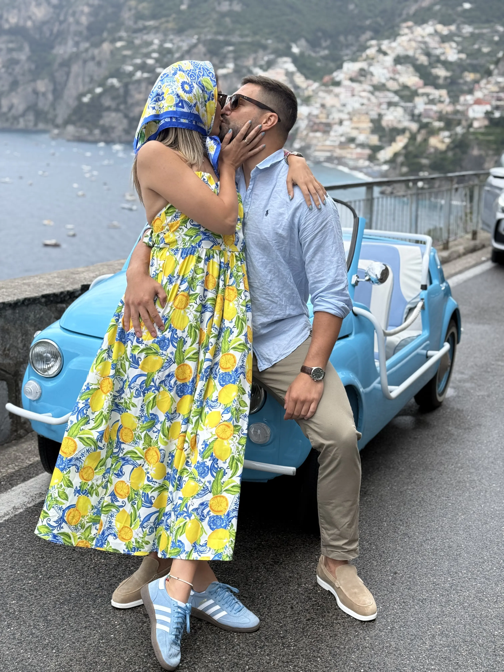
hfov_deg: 30.3
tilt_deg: -13.4
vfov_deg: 39.7
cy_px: 336
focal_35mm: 48
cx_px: 252
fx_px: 932
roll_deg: -1.7
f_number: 1.78
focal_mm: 6.76
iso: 64
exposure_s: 1/1543
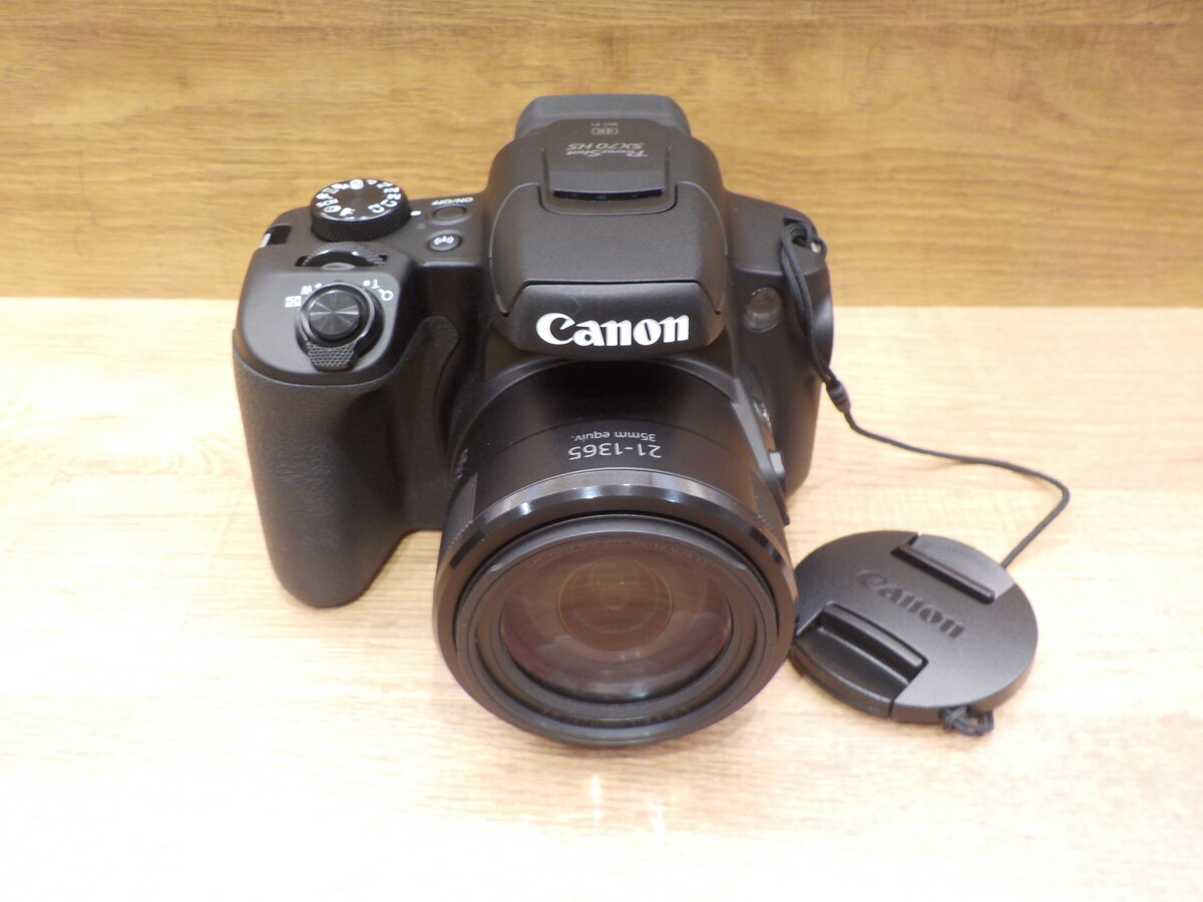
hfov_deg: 60.0
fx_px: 1043
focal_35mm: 30
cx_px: 602
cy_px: 451
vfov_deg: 46.8
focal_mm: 4.1
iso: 125
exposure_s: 1/40
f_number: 3.3
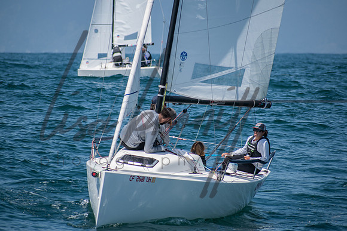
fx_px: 3612
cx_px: 174
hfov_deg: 5.5
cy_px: 116
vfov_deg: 3.7
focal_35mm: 375
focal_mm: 230
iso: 200
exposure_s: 1/1000
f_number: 6.3
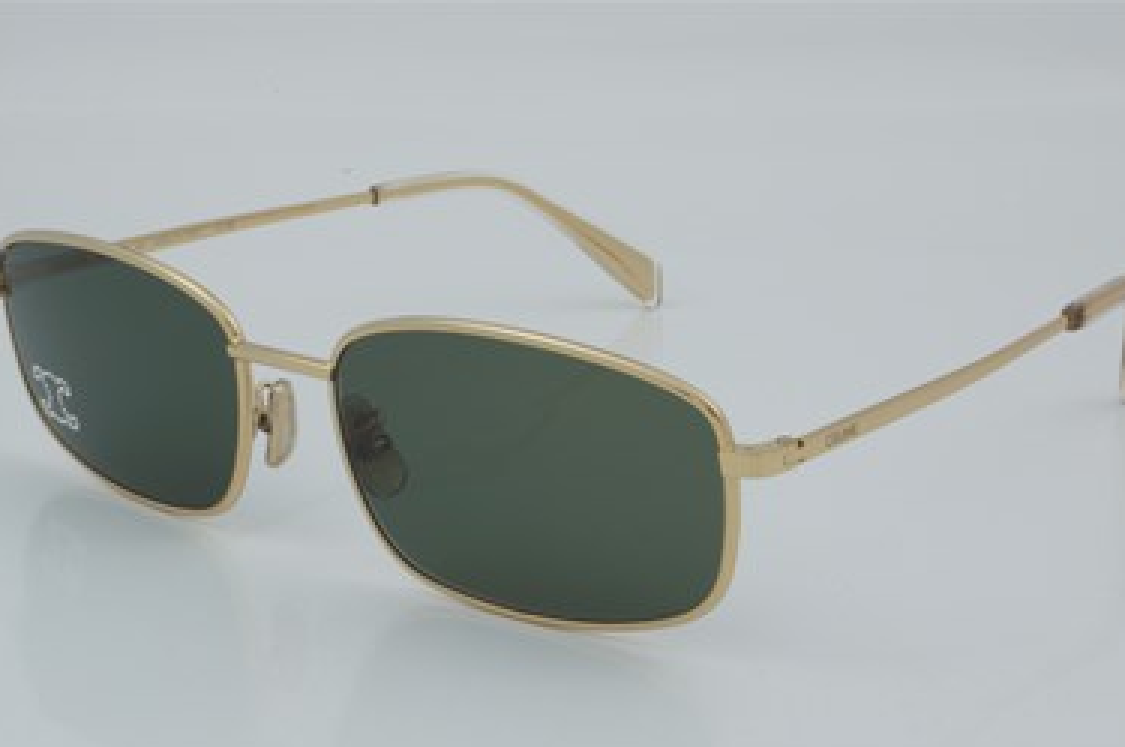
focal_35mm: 80
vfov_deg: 17.0
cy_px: 396
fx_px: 2497
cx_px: 567
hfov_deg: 25.4
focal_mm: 50
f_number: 32
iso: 100
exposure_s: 1/4
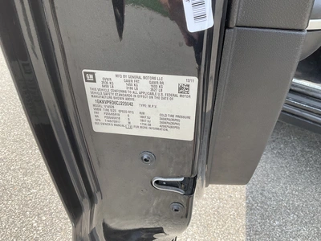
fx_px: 269
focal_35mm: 29
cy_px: 120
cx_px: 160
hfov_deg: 61.7
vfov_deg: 48.2
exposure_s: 1/289
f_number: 1.8
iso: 25
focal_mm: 3
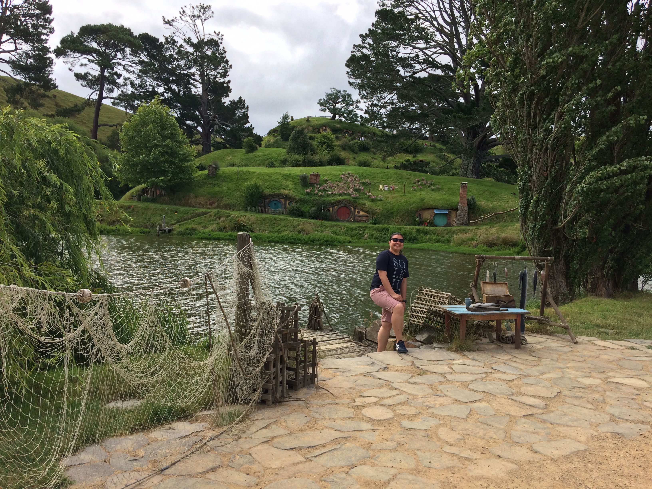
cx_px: 326
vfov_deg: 48.2
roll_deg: -2.6
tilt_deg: -2.3
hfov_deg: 61.7
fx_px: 546
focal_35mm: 29
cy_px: 244
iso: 32
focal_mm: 4.15
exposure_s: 1/1244
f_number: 2.2
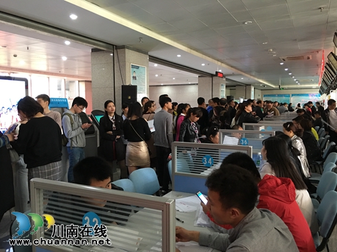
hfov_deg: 61.7
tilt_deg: -3.1
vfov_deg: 48.2
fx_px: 282
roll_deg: -0.3
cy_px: 126
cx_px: 168
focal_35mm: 29
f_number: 2.2
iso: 100
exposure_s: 1/8
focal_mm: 4.15
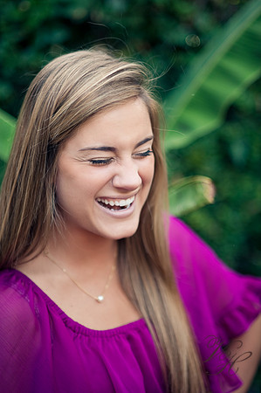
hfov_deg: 16.0
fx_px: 926
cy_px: 196
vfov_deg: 23.9
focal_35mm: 85
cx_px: 130
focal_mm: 85
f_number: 1.8
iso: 250
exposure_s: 1/400
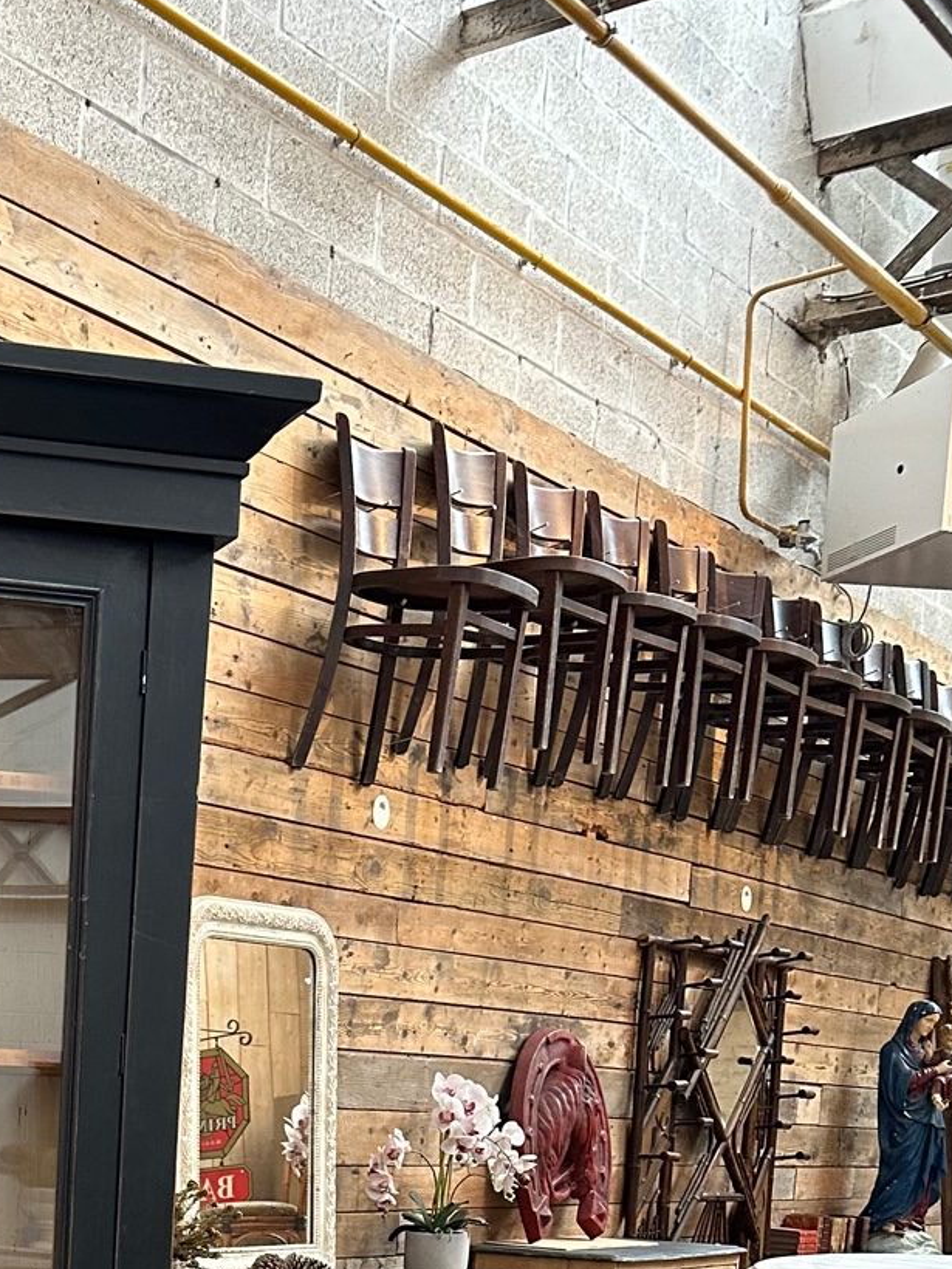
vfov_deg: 30.0
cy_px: 1326
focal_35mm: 59
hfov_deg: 22.8
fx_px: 2163
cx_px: -189
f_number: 1.78
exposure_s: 1/61
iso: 250
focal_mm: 6.86
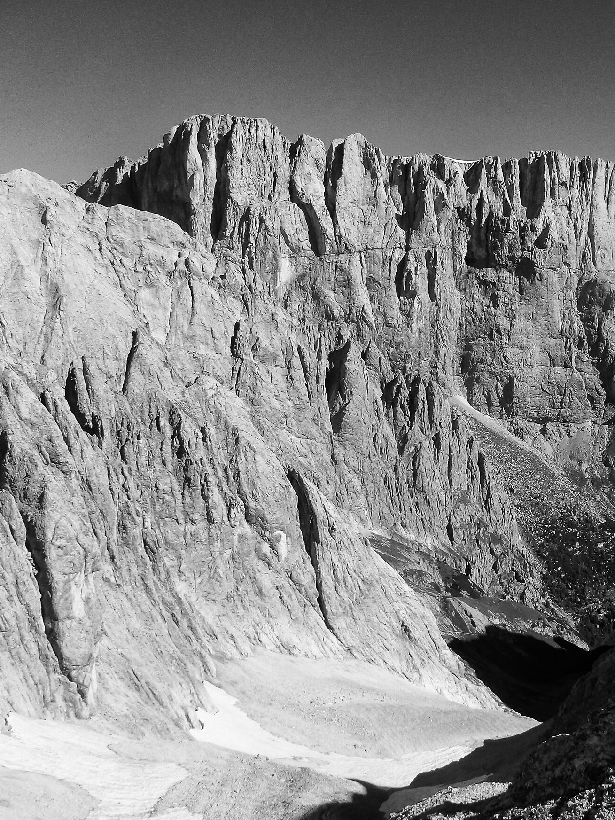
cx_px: 532
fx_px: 782
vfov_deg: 55.3
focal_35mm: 33
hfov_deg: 40.3
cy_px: 421
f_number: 4.5
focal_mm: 4
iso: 80
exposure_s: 1/500
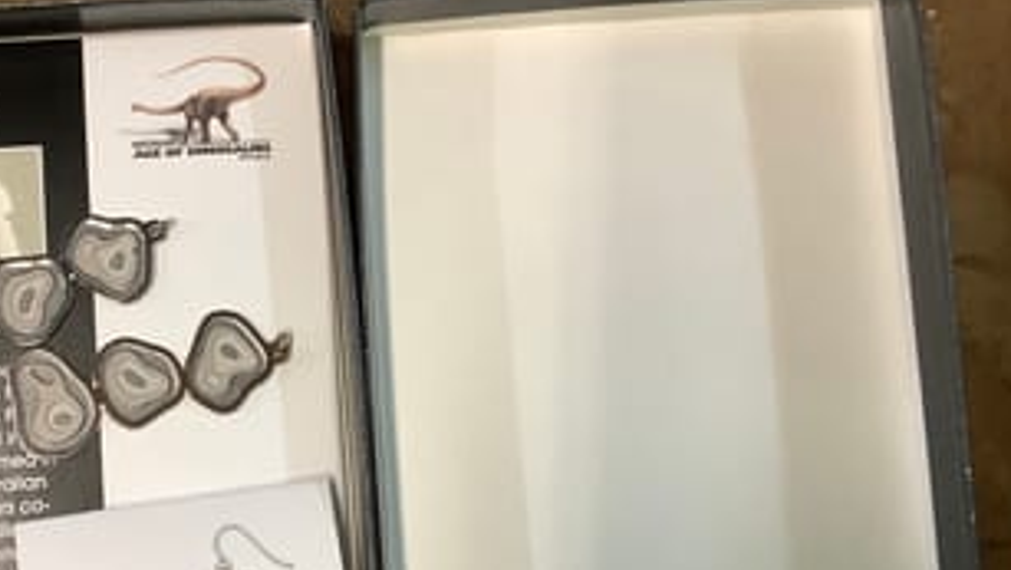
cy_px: 364
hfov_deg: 37.4
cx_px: 323
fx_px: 1475
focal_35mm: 55
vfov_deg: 21.8
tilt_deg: -83.7
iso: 160
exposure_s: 1/50
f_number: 2.4
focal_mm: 3.3
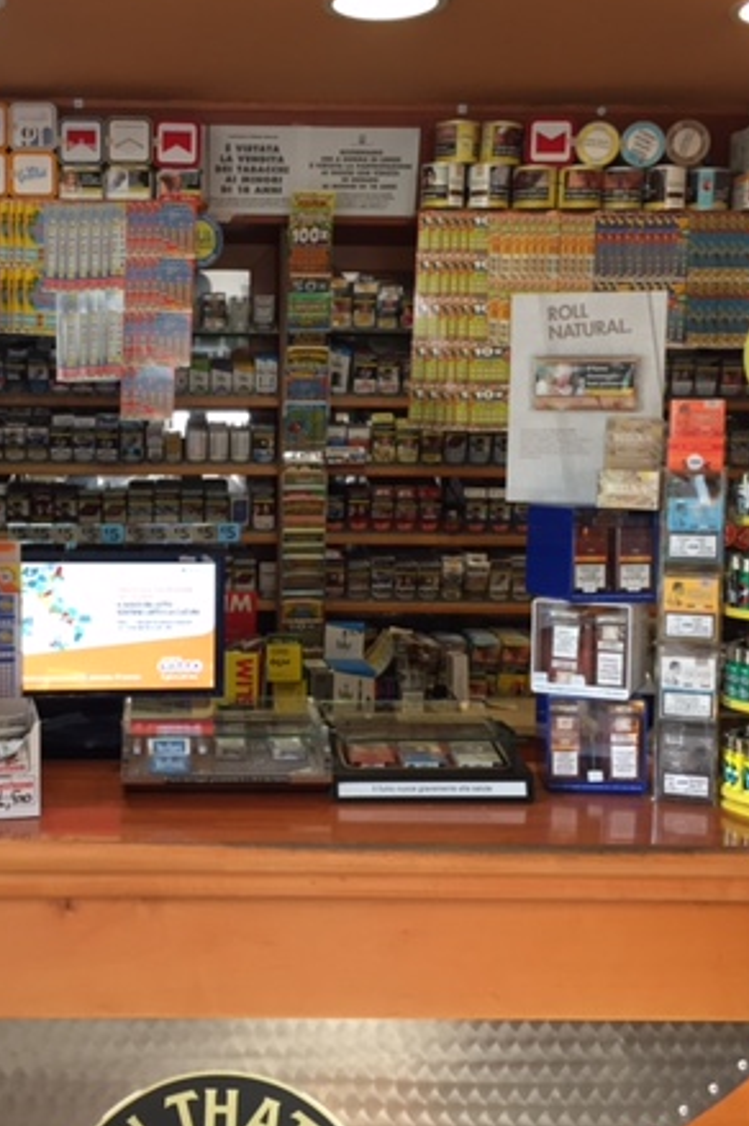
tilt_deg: -4.1
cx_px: 213
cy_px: 536
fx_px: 1375
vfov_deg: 44.5
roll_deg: -0.2
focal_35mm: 44
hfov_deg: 30.1
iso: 100
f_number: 2.2
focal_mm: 4.15
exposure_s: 1/33
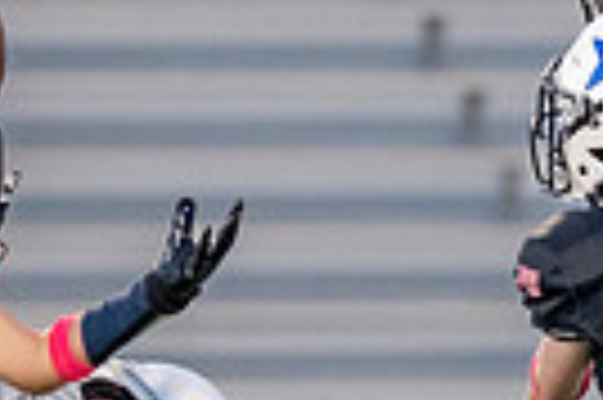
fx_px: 25713
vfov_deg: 0.9
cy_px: 324
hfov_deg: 1.3
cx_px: 317
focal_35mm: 1537
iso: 1600
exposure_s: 1/1250
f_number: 2.8
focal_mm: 200
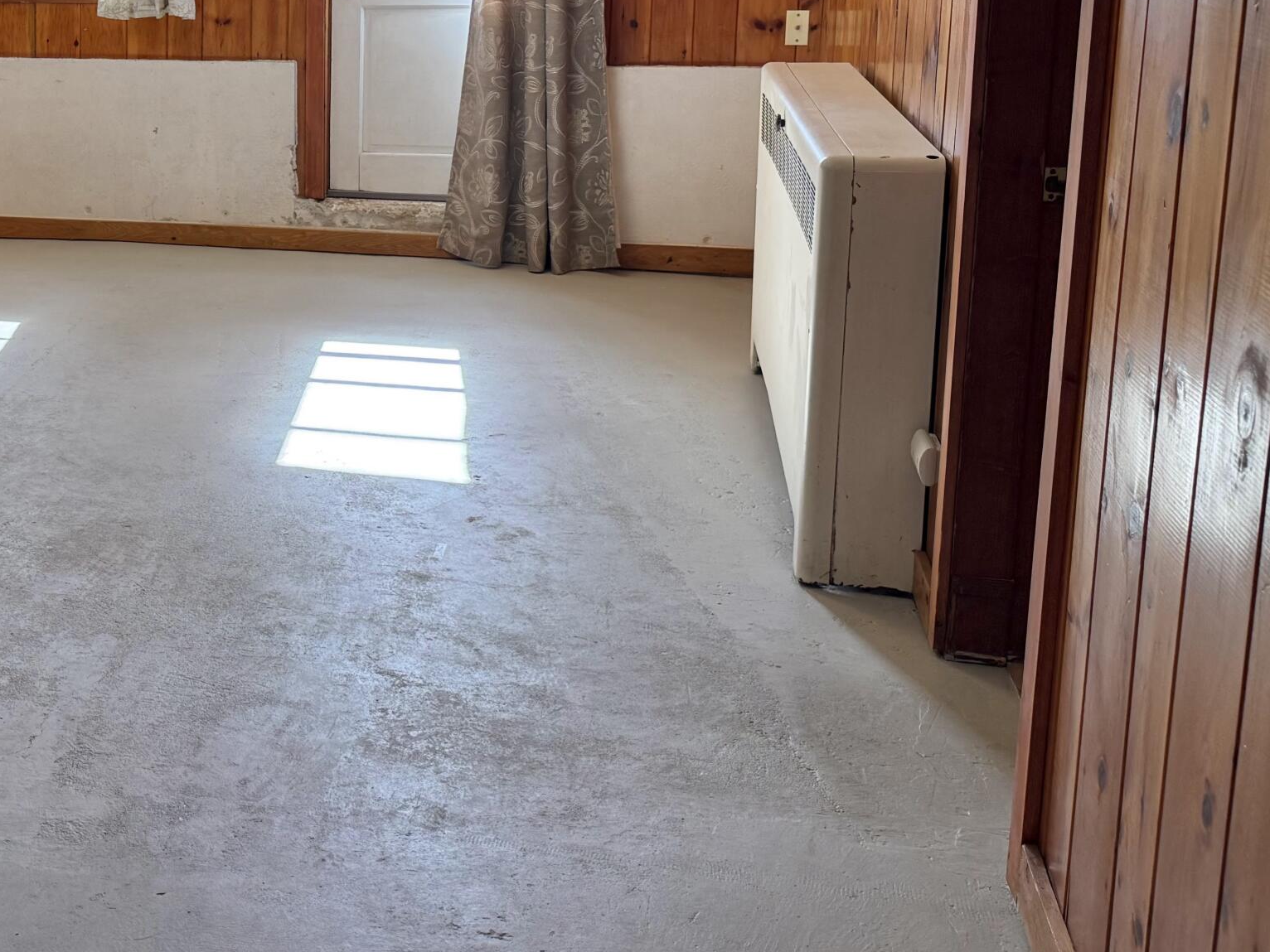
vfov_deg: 30.2
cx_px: 99
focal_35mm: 47
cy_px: 194
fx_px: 1724
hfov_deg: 37.5
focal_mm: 6.76
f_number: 1.78
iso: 100
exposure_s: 1/230
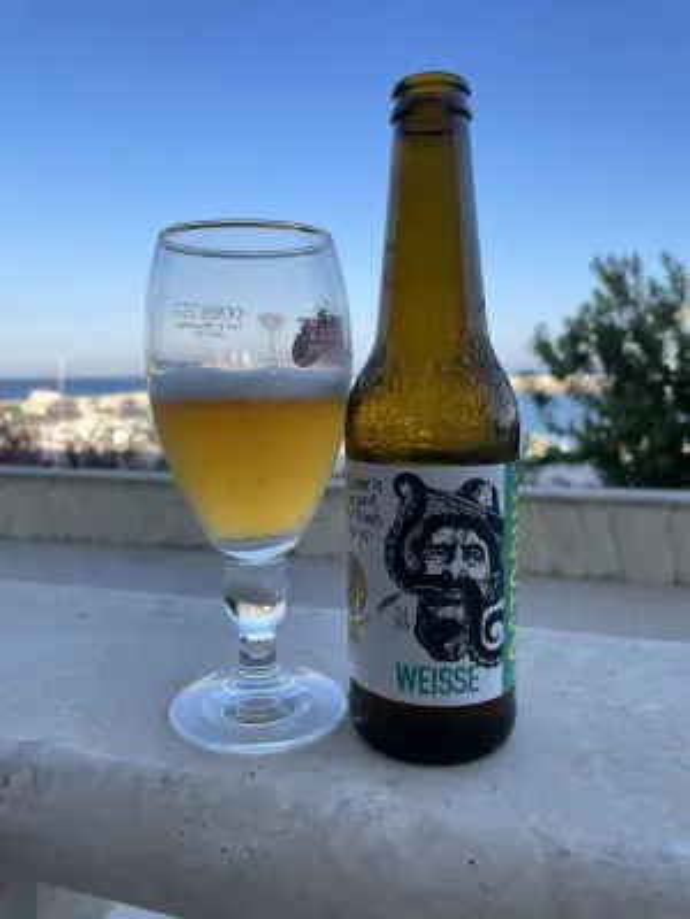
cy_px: 460
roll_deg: +0.7
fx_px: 691
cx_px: 345
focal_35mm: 26
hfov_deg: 53.1
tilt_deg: -6.8
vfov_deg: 67.3
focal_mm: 4.2
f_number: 1.6
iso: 32
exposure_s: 1/581
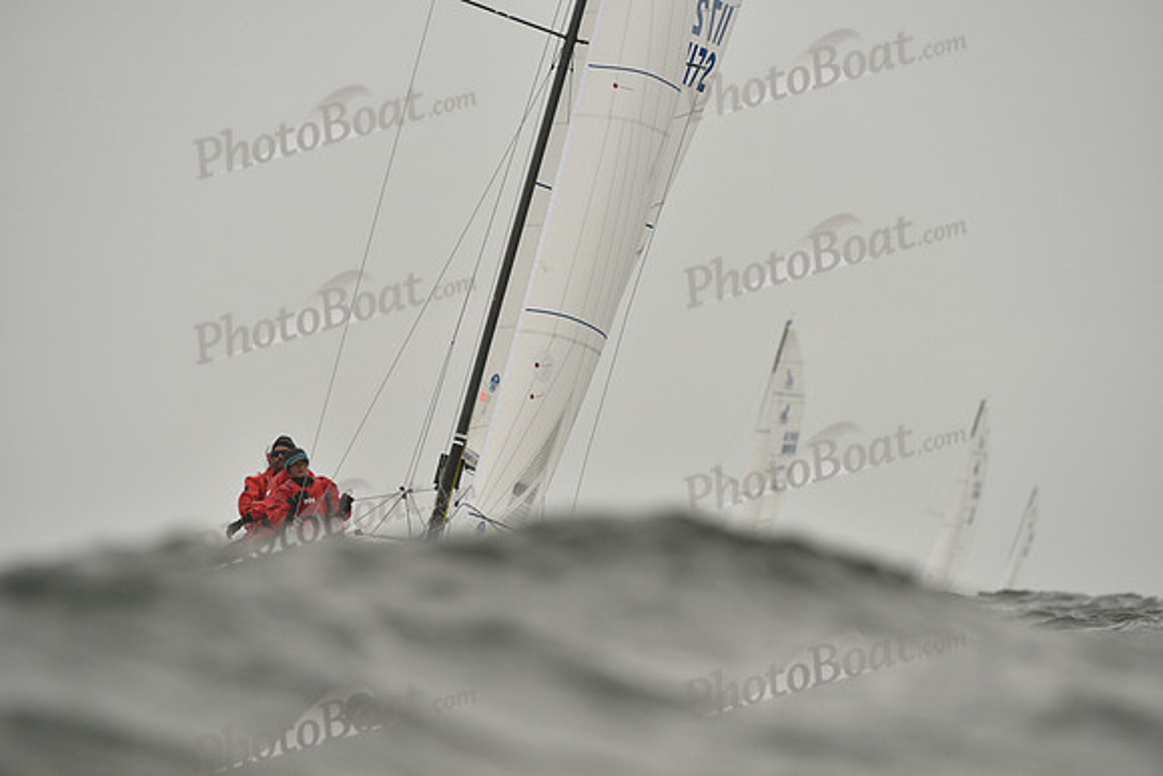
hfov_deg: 5.2
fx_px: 12925
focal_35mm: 400
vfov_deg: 3.4
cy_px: 388
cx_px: 582
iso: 400
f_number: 7.1
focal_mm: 400
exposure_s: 1/1250
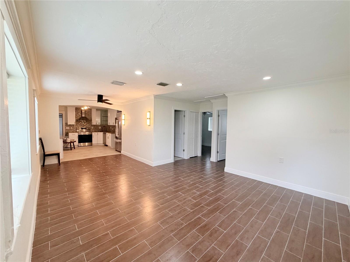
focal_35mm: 14
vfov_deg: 85.7
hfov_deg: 102.1
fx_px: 142
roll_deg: -0.4
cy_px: 131
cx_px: 175
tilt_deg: -2.4
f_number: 2.2
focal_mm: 2.22
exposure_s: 1/120
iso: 250
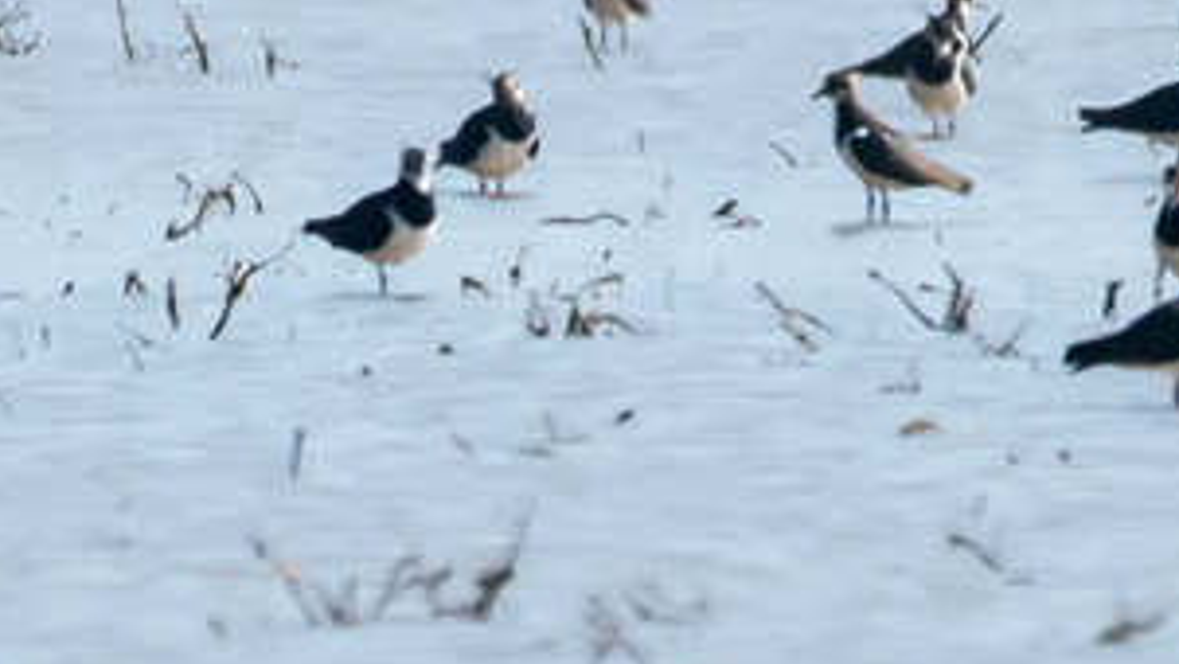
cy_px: 82
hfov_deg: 0.8
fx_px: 81922
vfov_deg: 0.5
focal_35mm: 2620
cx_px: 414
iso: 250
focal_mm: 480
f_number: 7.1
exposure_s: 1/1600
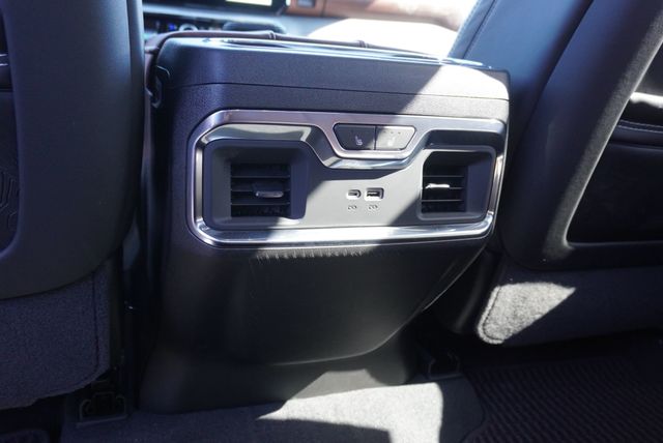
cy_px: 222
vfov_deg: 43.7
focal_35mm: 30
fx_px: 553
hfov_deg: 61.9
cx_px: 332
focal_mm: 20
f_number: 4
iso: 1600
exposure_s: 1/160
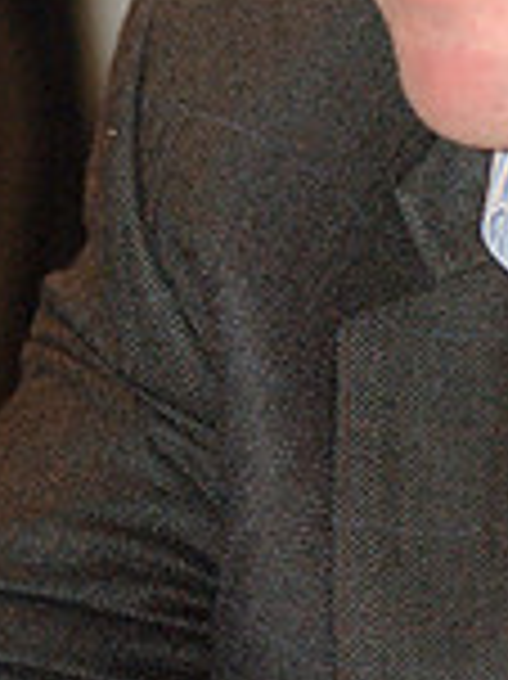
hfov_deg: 3.3
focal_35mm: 450
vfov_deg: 4.4
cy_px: 54
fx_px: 8826
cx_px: 501
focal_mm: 105
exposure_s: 1/40
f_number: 2.8
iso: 800
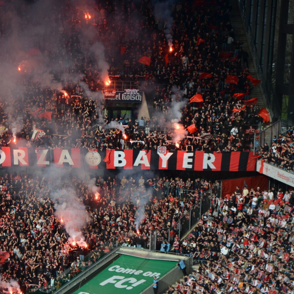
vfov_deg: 7.7
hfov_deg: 7.7
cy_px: 165
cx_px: 36
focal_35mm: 227
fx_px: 2181
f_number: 7.1
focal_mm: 98
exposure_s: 1/800
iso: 200
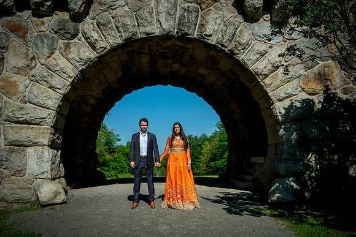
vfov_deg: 35.9
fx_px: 366
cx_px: 178
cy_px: 115
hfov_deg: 51.9
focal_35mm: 37
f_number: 2.8
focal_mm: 35
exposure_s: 1/4000
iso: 160
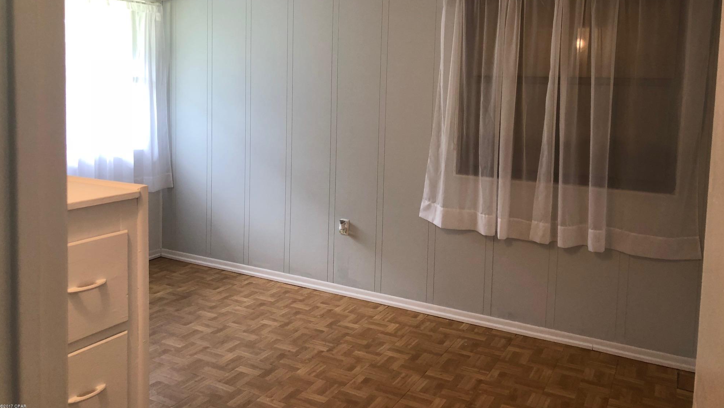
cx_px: 365
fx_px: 614
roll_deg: -0.4
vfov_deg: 36.4
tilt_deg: -5.9
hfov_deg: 61.0
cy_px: 149
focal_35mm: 32
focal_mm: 3.99
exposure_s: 1/24
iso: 40
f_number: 1.8
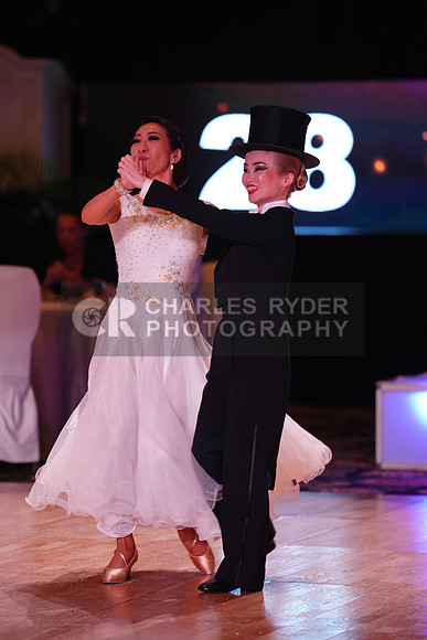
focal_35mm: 200
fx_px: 3556
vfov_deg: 10.3
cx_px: 214
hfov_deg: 6.9
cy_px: 320
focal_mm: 200
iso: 640
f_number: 2.8
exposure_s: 1/250
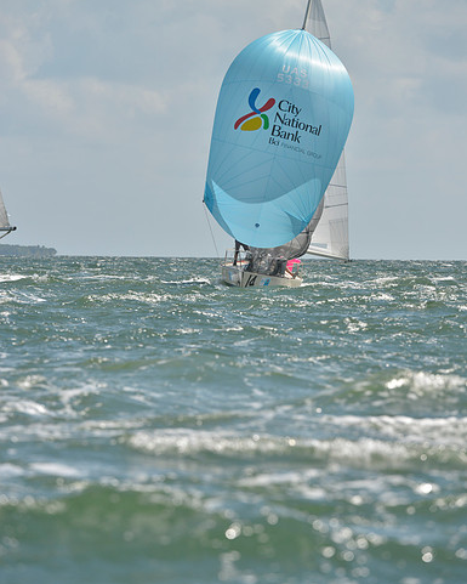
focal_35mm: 385
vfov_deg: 5.0
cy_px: 301
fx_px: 6649
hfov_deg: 4.0
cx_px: 234
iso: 200
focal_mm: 340
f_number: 8
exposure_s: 1/1000
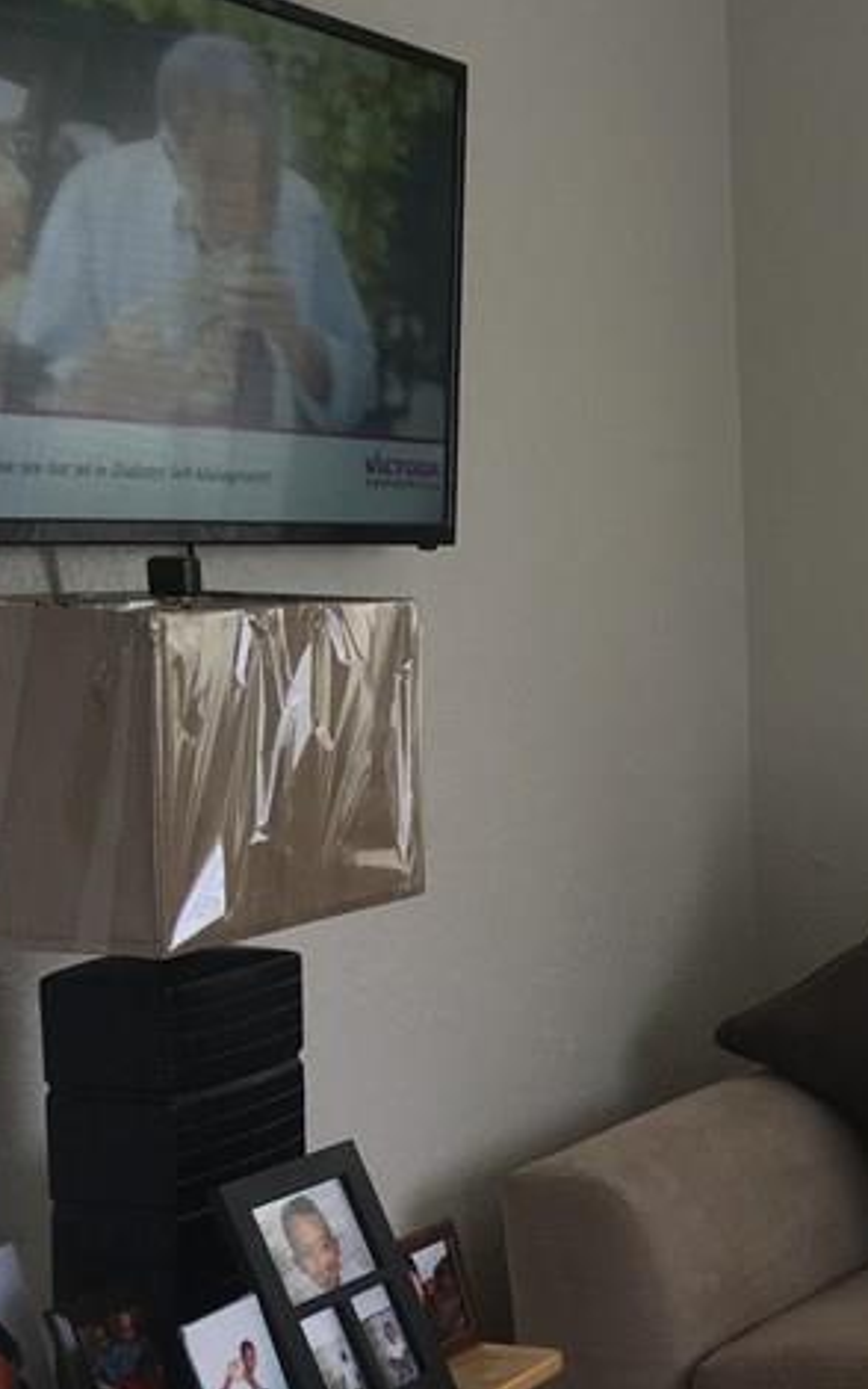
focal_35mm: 67
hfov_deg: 16.7
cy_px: 893
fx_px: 2534
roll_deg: -0.3
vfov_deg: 30.5
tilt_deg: -6.3
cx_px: 1476
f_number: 2.2
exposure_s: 1/50
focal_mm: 4.15
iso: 32
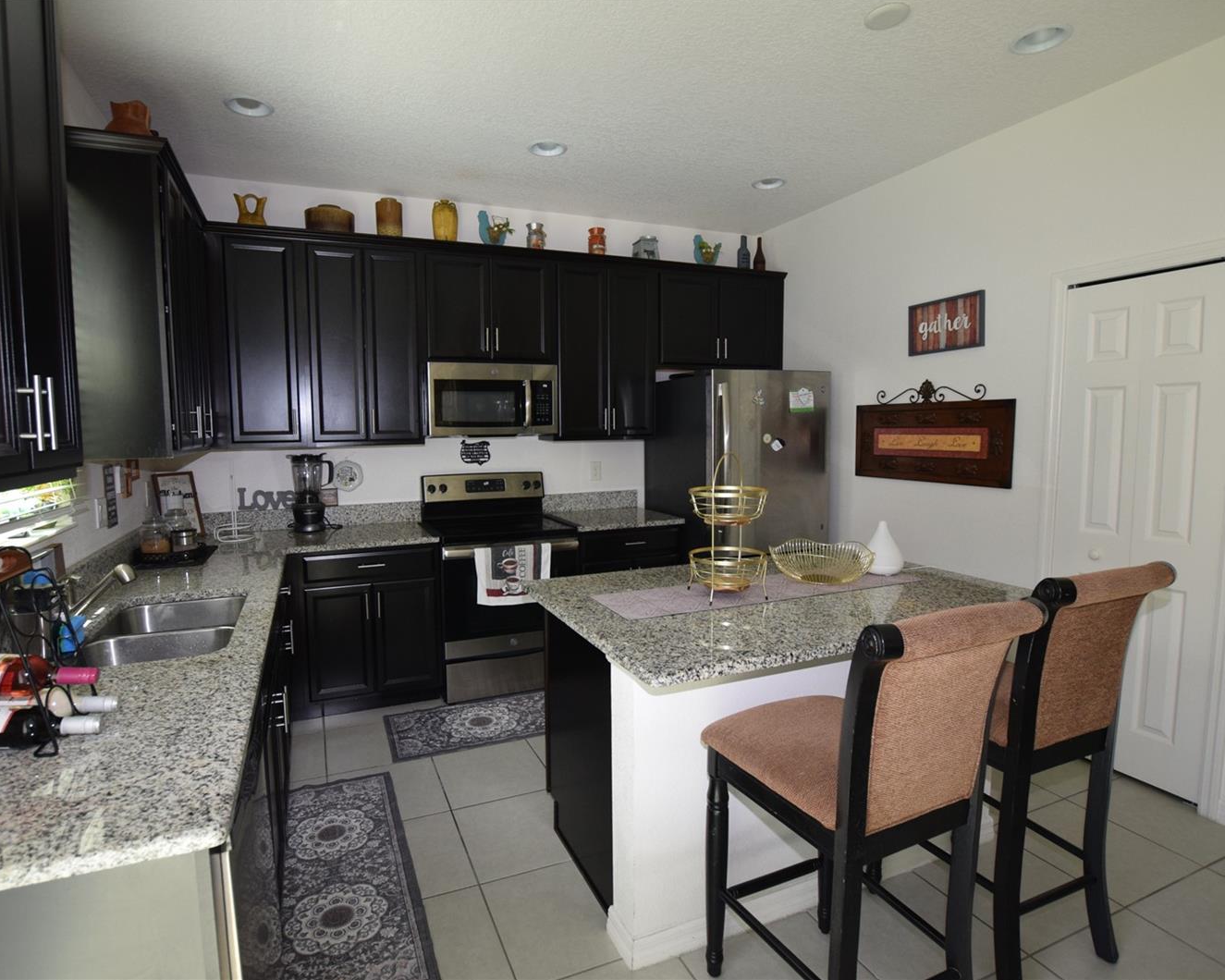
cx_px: 574
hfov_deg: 89.5
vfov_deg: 77.0
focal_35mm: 17
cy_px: 488
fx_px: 616
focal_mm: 10
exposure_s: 1/100
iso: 800
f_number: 5
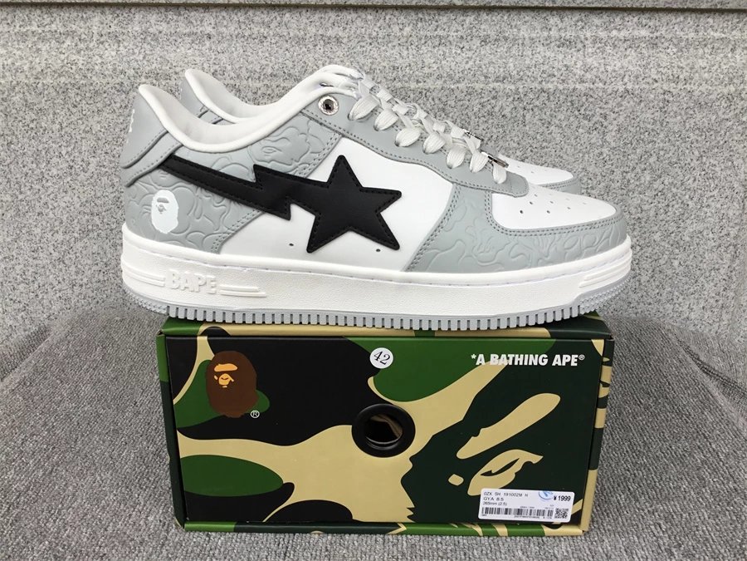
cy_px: 280
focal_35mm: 31
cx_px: 374
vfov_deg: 45.4
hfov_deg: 58.4
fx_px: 669
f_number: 2.4
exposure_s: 1/100
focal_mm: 3.3
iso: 25
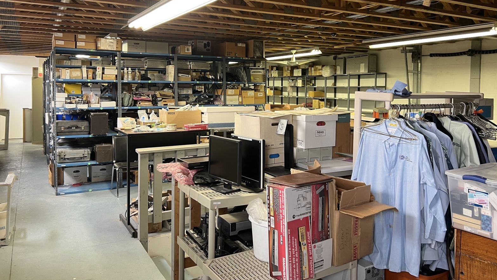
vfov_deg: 39.9
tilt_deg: -1.6
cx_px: 254
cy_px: 103
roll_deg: -0.1
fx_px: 382
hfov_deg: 66.1
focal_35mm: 29
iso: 100
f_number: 1.5
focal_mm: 5.7
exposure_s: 1/60
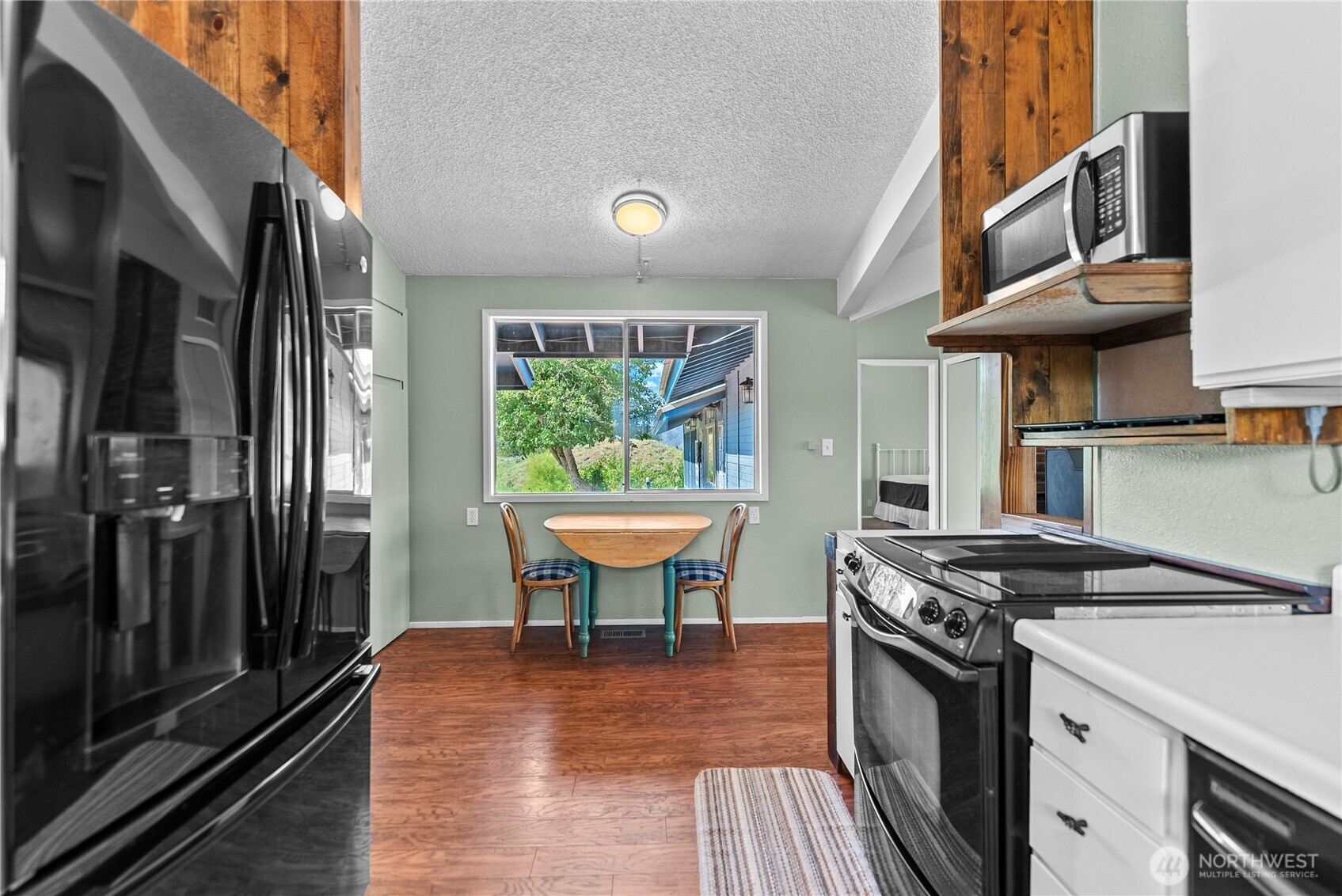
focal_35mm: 15
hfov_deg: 98.9
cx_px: 671
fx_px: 574
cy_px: 448
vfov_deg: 75.9
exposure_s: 1/2.5
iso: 400
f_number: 2.8
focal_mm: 15.4
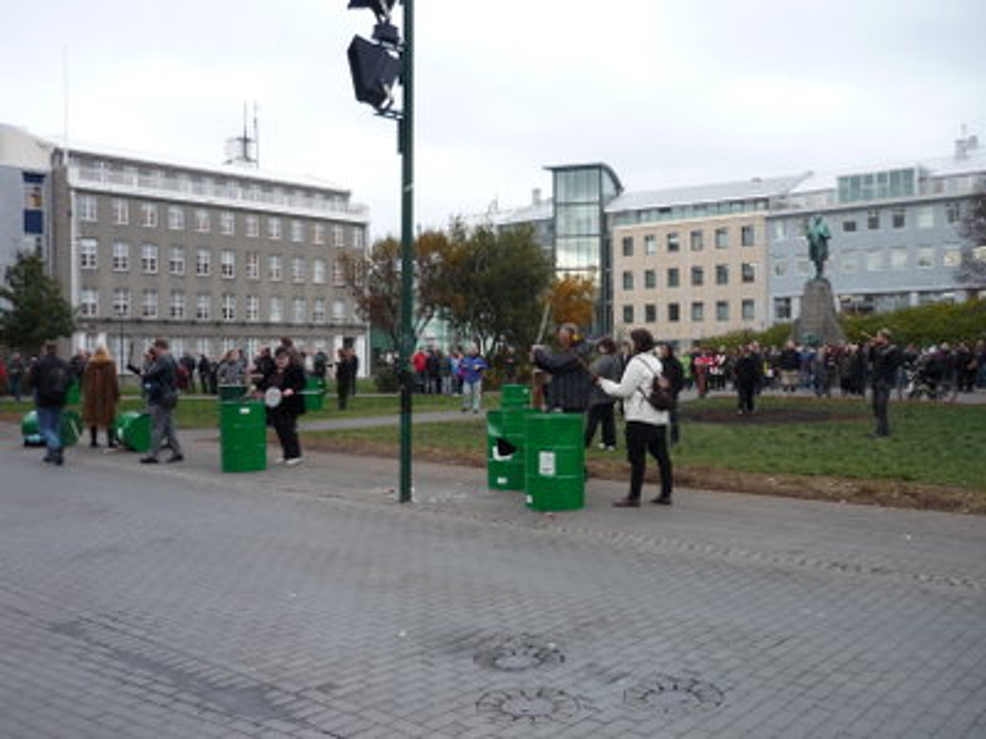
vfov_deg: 42.9
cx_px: 493
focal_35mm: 33
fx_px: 940
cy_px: 370
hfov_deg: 55.4
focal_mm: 5.5
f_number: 2.8
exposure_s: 1/50
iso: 100
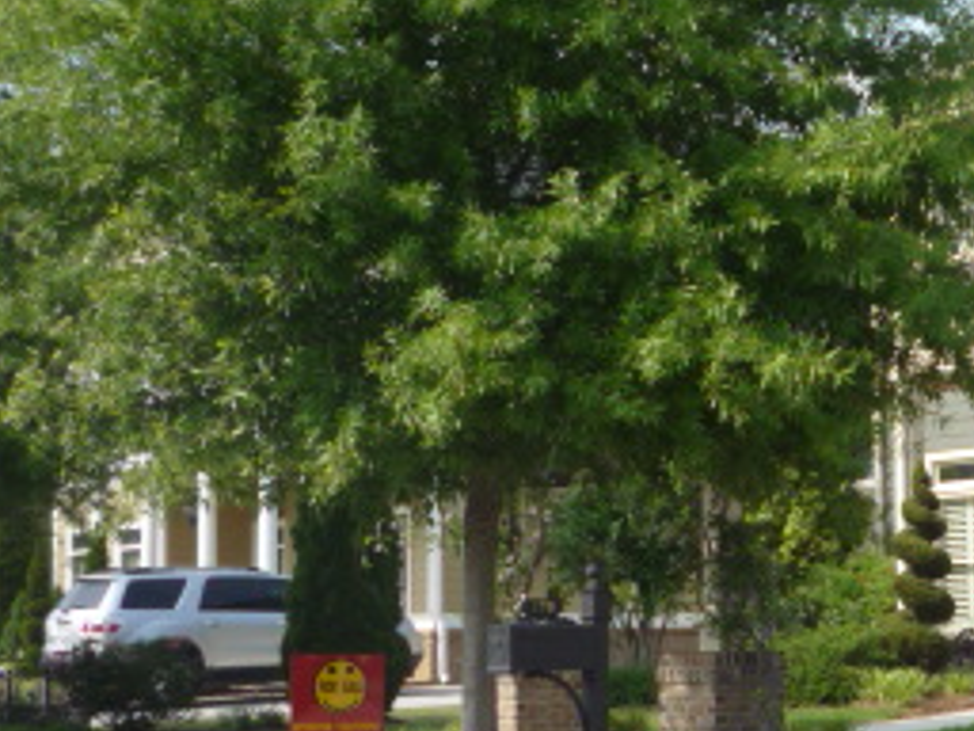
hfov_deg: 22.9
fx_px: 2251
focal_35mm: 80
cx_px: 1092
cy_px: 506
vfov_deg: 18.4
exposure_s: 1/320
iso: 100
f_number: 4
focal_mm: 5.2
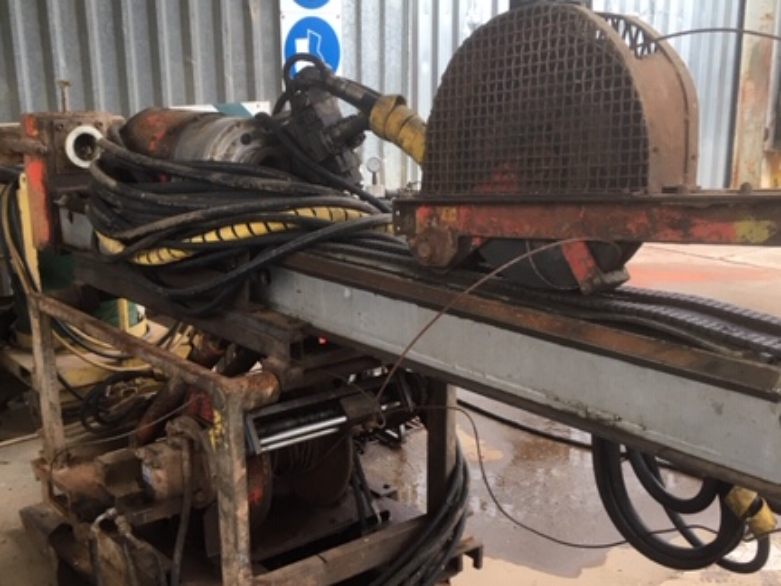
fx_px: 970
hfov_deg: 43.6
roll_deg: +1.8
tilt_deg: -13.8
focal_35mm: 43
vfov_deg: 33.5
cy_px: 340
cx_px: 313
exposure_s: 1/33
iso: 25
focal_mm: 4.15
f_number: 2.2
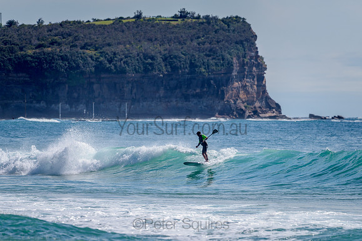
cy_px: 148
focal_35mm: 417
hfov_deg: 4.9
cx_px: 201
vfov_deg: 3.3
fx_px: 4191
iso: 110
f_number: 5.6
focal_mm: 340
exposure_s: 1/2000
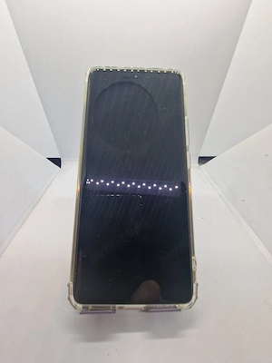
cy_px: 182
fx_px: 136
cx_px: 136
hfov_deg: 89.9
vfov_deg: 106.2
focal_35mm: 13
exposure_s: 1/120
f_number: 2.2
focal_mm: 2.2
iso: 50
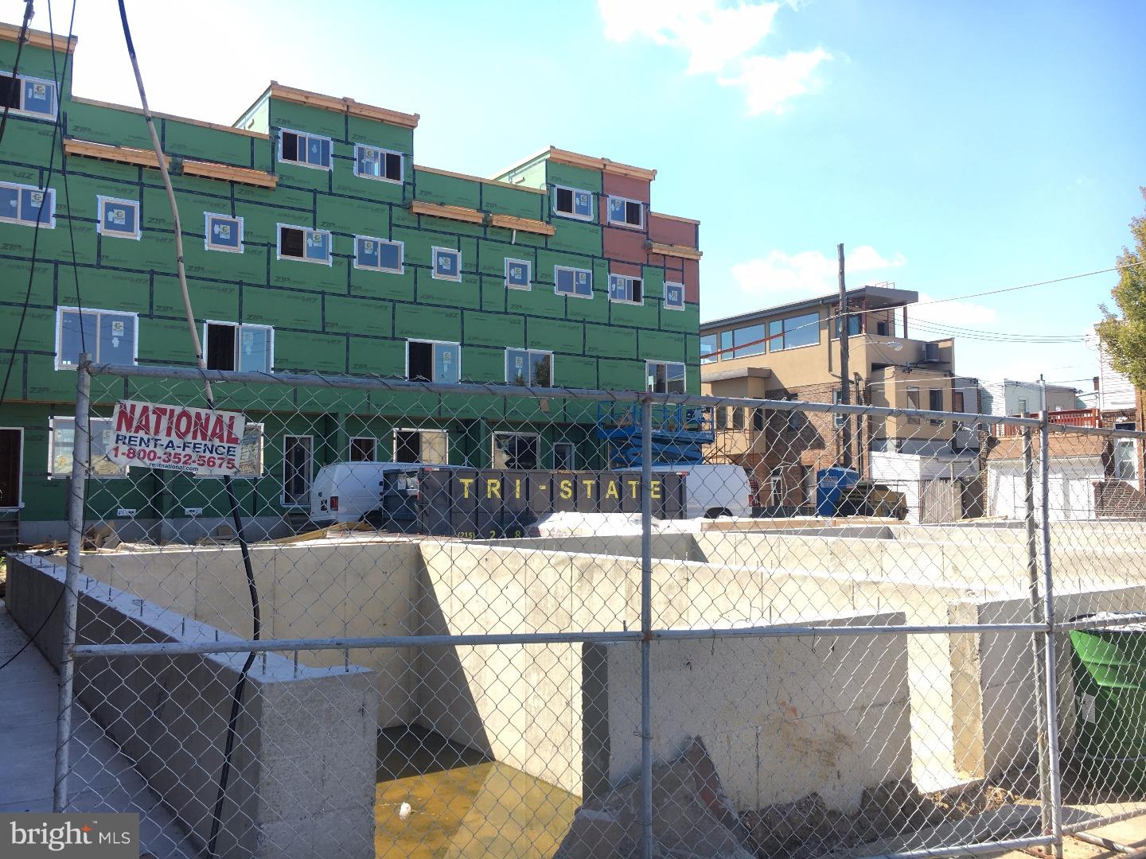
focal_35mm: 29
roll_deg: +0.9
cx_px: 573
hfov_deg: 61.7
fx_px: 960
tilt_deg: +5.8
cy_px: 430
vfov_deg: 48.2
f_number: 2.2
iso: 25
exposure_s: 1/463
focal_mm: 4.15
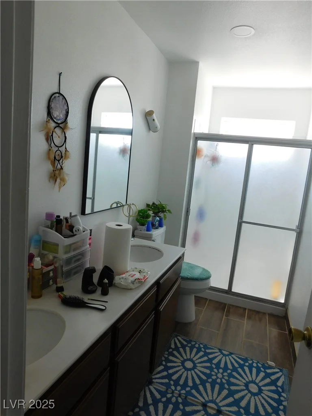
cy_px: 208
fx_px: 288
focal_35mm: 24
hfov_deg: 56.8
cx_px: 156
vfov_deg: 71.6
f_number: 3
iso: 125
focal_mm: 4.1
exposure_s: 1/30
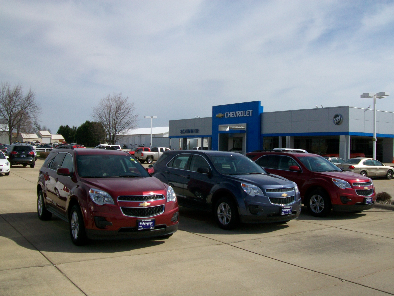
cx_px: 197
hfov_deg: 51.4
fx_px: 410
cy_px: 148
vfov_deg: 39.7
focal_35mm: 36
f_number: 4.8
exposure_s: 1/800
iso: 64
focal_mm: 6
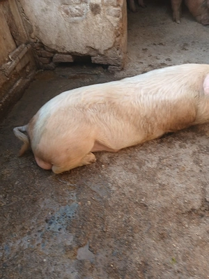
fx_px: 209
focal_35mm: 26
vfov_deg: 67.3
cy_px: 140
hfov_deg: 53.1
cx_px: 104
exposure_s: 1/50.3
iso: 20
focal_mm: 3.98
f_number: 1.8
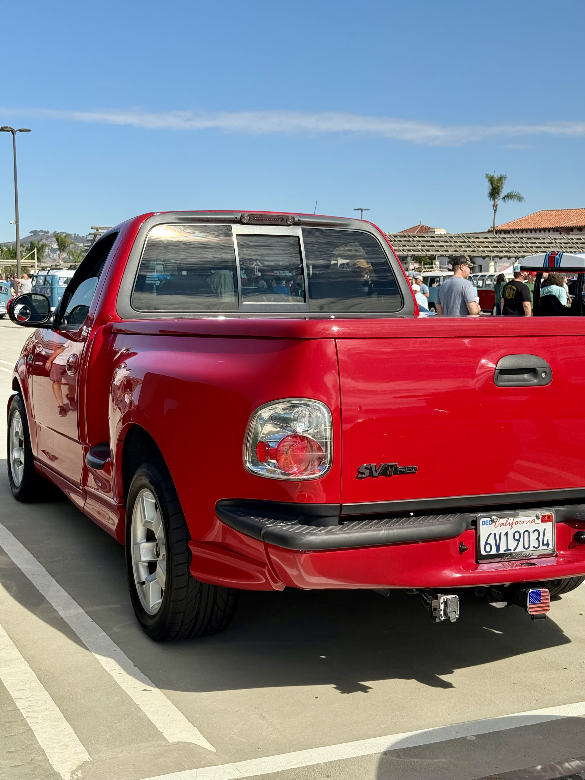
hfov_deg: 30.3
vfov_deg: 39.7
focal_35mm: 48
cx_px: 292
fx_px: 1082
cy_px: 390
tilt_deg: -6.0
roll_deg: -0.4
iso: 100
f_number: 1.78
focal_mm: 6.76
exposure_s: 1/2033
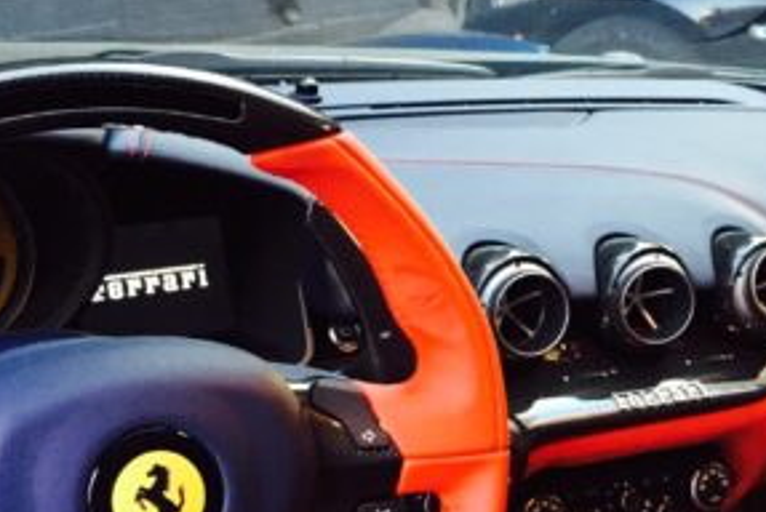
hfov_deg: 31.6
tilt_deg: -20.4
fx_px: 1342
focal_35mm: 63
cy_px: 416
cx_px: 518
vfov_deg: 21.3
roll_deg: -1.7
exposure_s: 1/30
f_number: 2.2
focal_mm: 4.15
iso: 250
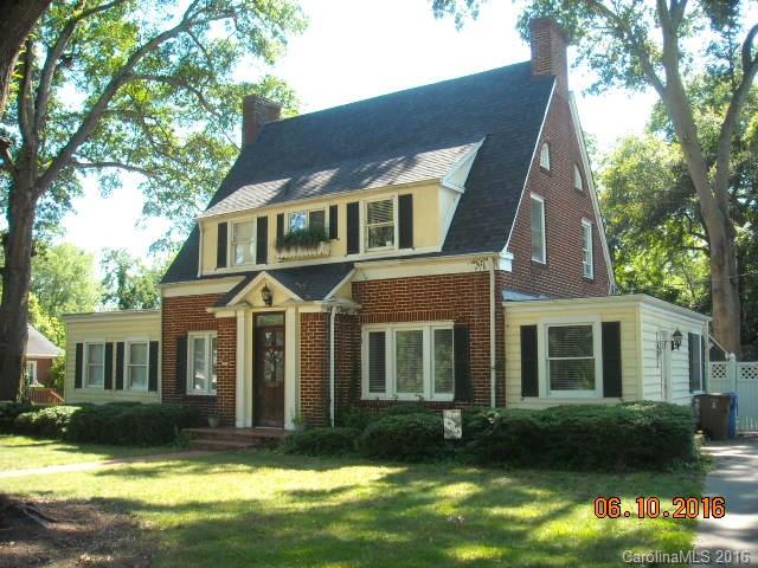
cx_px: 379
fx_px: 766
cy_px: 284
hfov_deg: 52.6
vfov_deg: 40.7
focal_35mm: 35
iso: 64
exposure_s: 1/141
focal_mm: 5.7
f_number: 2.8
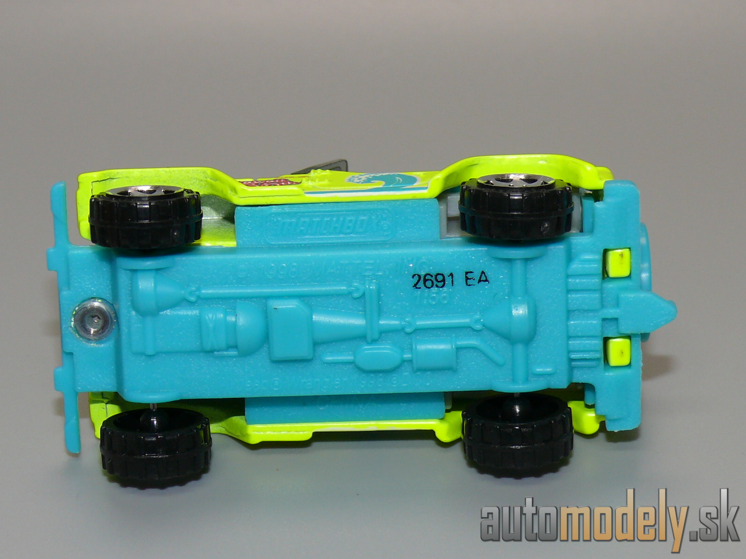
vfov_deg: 13.7
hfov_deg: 18.2
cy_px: 280
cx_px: 373
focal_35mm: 108
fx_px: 2327
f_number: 4
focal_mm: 13.8
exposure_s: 1/30
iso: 100
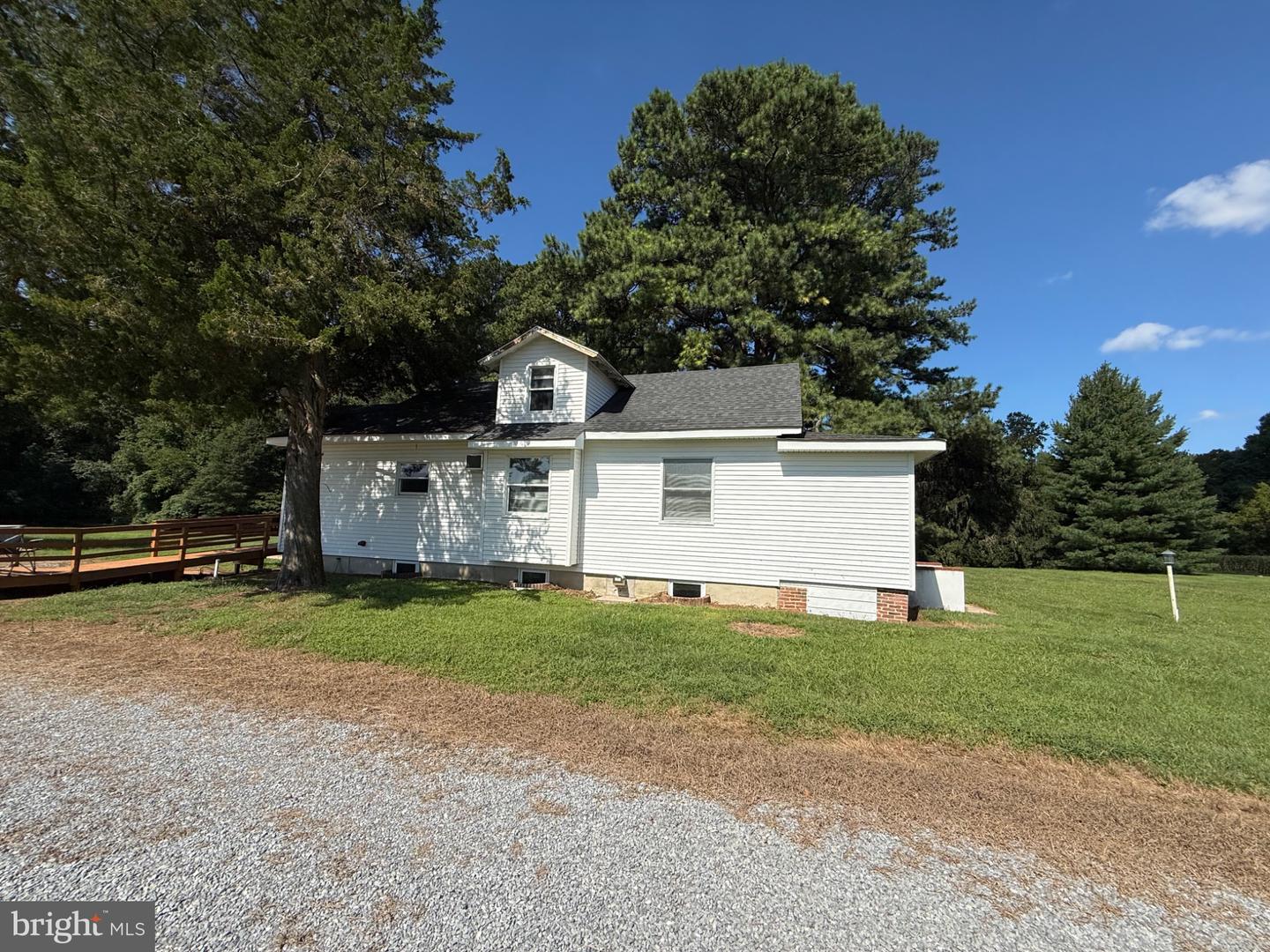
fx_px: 514
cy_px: 476
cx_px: 635
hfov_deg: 102.1
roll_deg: -2.4
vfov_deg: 85.7
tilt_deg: +6.3
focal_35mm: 14
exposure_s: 1/3663
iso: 50
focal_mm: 2.22
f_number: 2.2
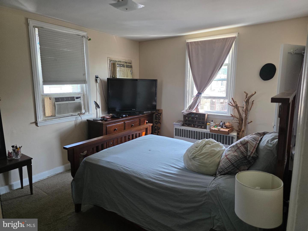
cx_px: 154
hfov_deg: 73.9
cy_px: 116
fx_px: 205
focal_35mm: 23
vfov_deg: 58.9
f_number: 1.7
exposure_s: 1/120
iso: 160
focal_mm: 6.3
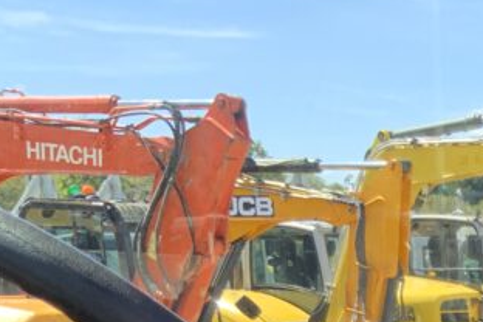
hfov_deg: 17.8
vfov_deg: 12.6
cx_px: 786
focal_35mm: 99
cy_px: 576
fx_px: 1328
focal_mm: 3
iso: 16
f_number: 1.8
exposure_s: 1/312
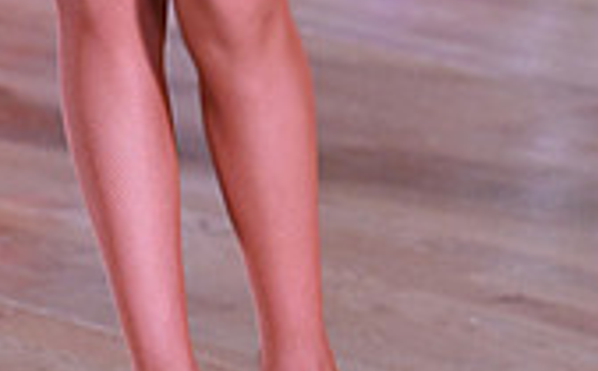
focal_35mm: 438
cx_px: 80
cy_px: -519
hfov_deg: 4.8
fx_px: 7126
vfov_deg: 3.0
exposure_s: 1/400
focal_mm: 125
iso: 5000
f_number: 5
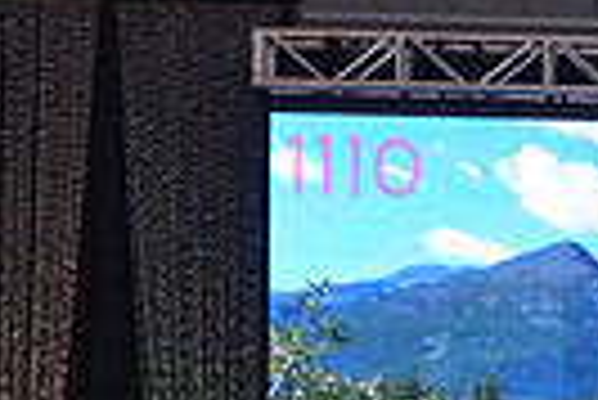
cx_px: 782
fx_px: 2178
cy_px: 775
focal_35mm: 131
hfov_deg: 14.9
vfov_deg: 9.8
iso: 2000
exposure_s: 1/250
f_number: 4.5
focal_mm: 30
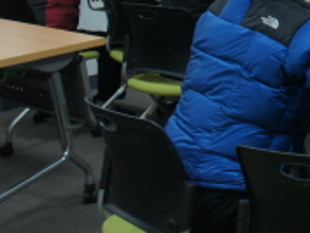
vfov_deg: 13.8
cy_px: -110
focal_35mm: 101
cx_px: 492
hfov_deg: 17.2
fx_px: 905
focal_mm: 20
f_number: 4.5
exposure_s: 1/40
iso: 400
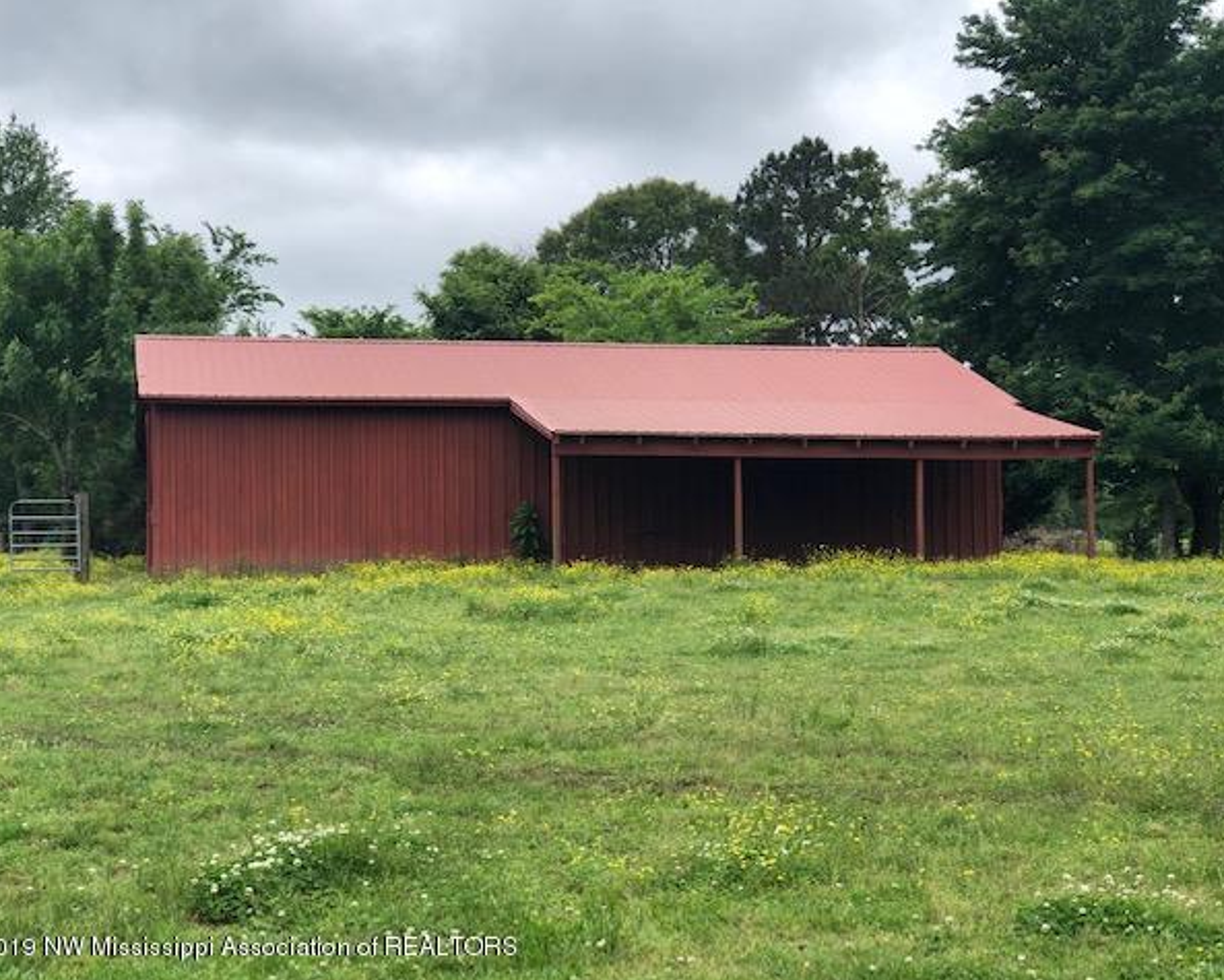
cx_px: 609
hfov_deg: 31.4
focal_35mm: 60
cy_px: 493
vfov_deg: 25.4
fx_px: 2175
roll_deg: +0.7
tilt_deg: -0.1
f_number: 2.8
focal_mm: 6.6
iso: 20
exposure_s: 1/585
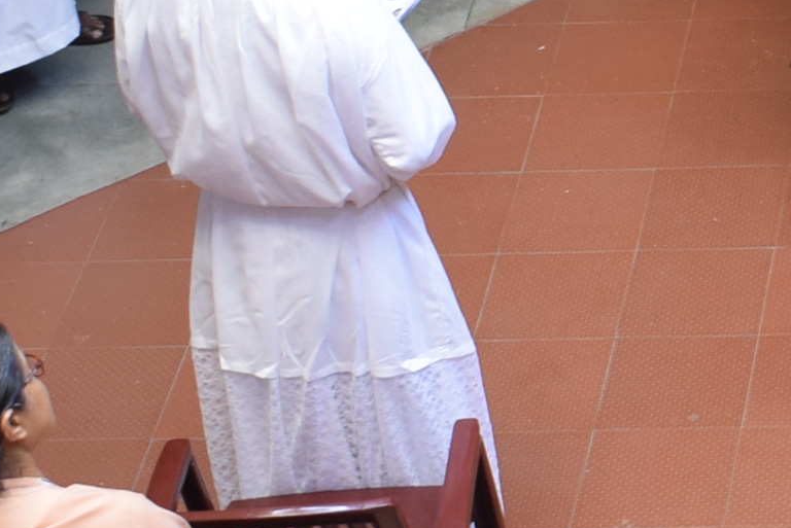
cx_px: 1376
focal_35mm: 158
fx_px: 3473
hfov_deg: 12.1
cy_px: -89
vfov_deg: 8.6
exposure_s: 1/100
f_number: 5
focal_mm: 18
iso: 400
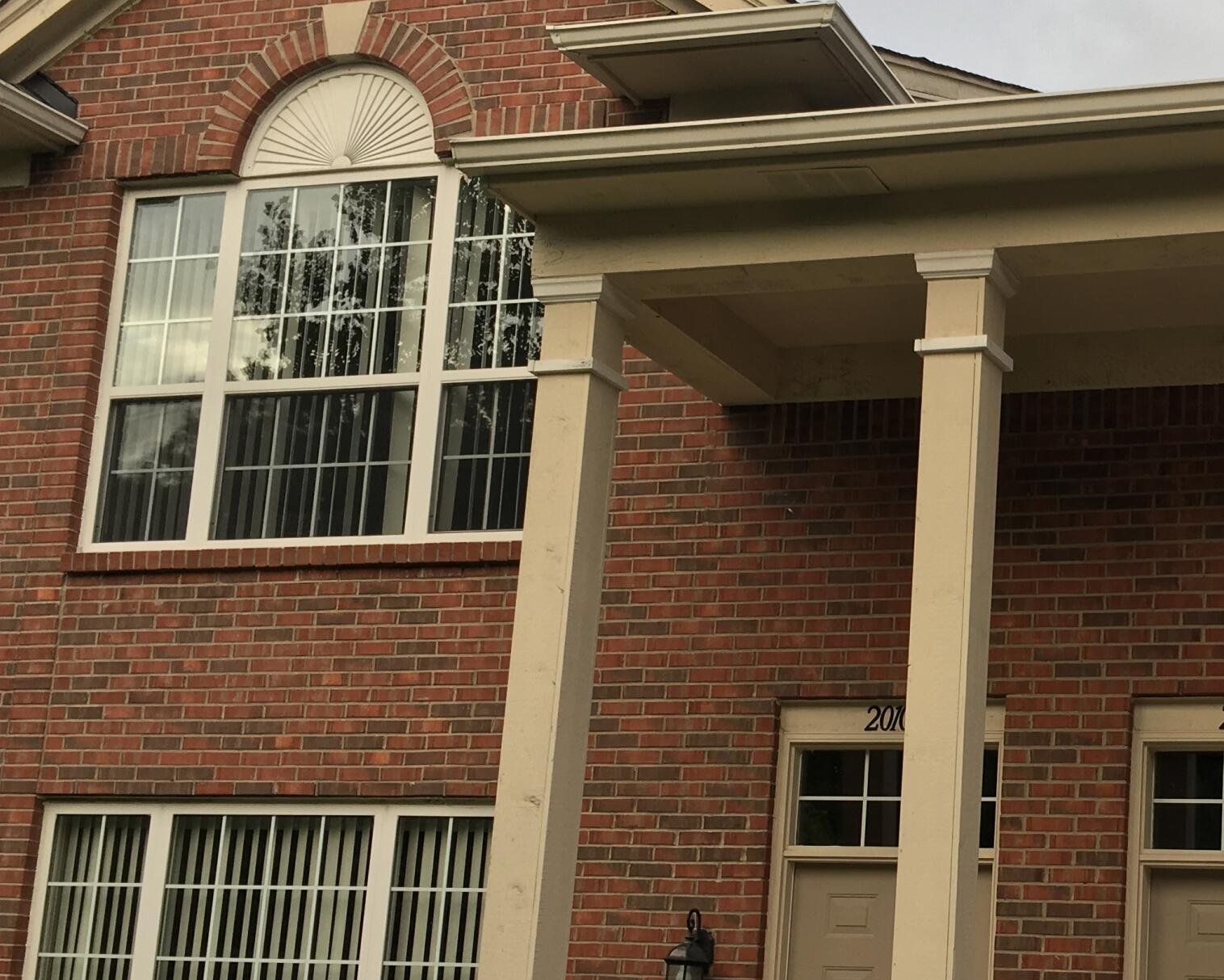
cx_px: 1114
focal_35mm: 56
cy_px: 658
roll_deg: -1.4
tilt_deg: +11.2
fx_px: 2029
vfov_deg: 27.0
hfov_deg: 31.9
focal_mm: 4.15
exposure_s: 1/236
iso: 25
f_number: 2.2
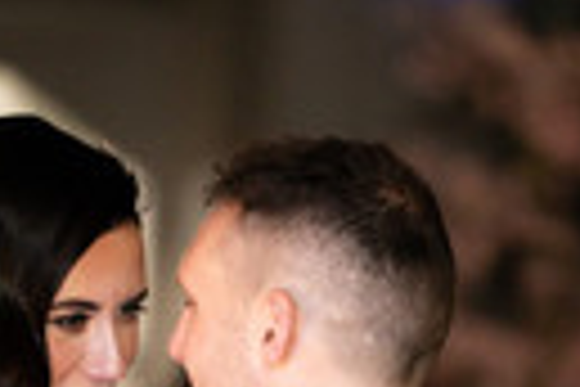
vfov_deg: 2.3
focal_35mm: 605
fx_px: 9746
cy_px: 596
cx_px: 234
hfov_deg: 3.4
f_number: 2.8
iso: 250
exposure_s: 1/160
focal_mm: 195
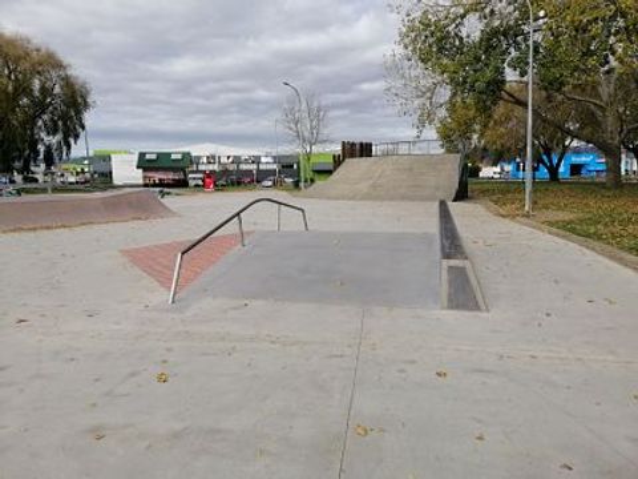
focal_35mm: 26
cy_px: 240
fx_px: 479
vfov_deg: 53.1
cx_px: 319
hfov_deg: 67.3
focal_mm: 3.81
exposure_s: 1/768
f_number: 2.2
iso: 50
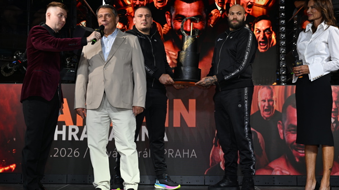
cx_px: 176
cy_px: 88
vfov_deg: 25.4
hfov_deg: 43.7
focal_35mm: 47
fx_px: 422
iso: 640
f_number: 5
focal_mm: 42
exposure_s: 1/200
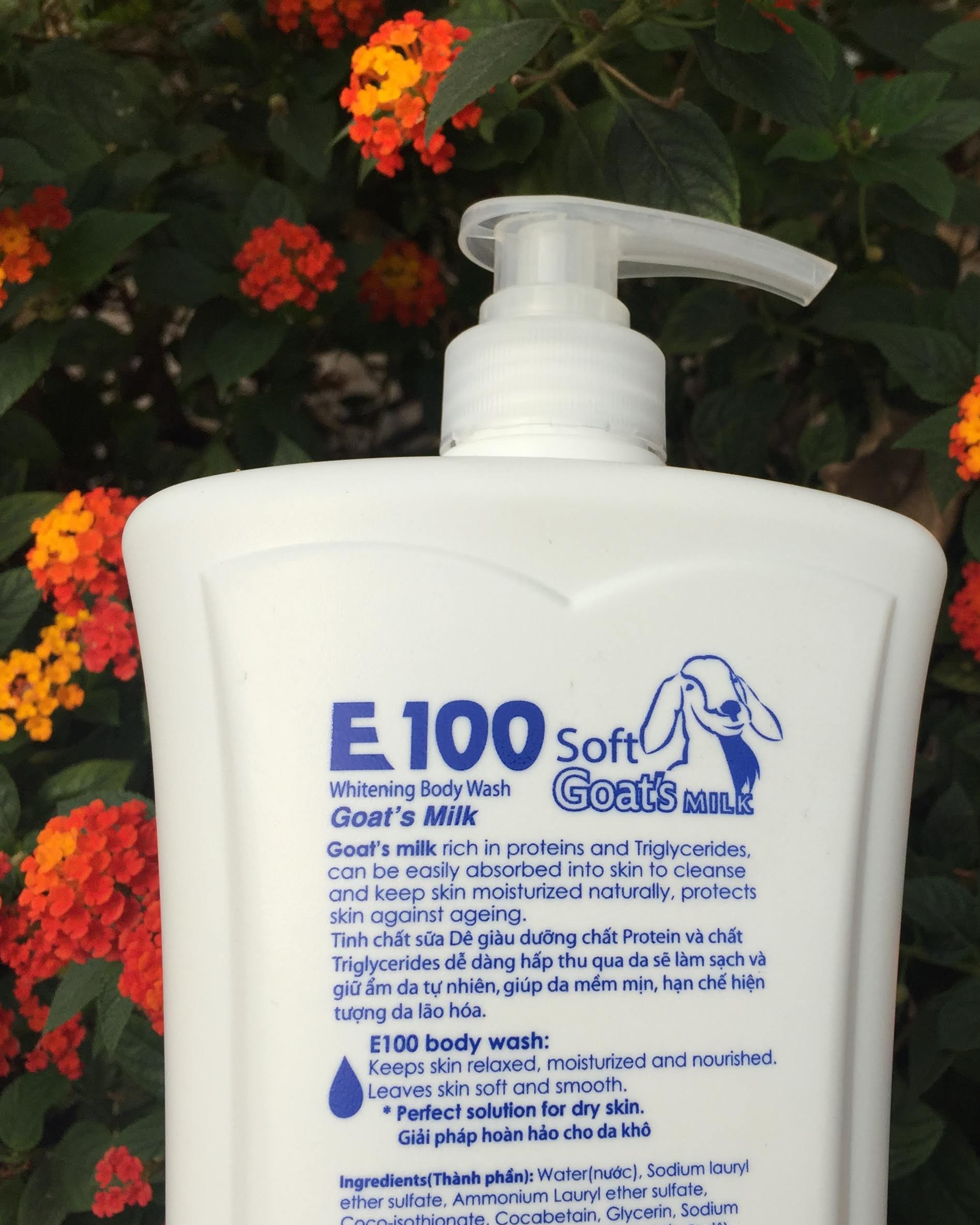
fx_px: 1414
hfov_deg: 37.8
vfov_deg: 46.8
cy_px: 631
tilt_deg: -19.1
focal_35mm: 39
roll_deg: -4.8
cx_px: 662
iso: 32
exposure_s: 1/1799
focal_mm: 4.15
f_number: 2.2
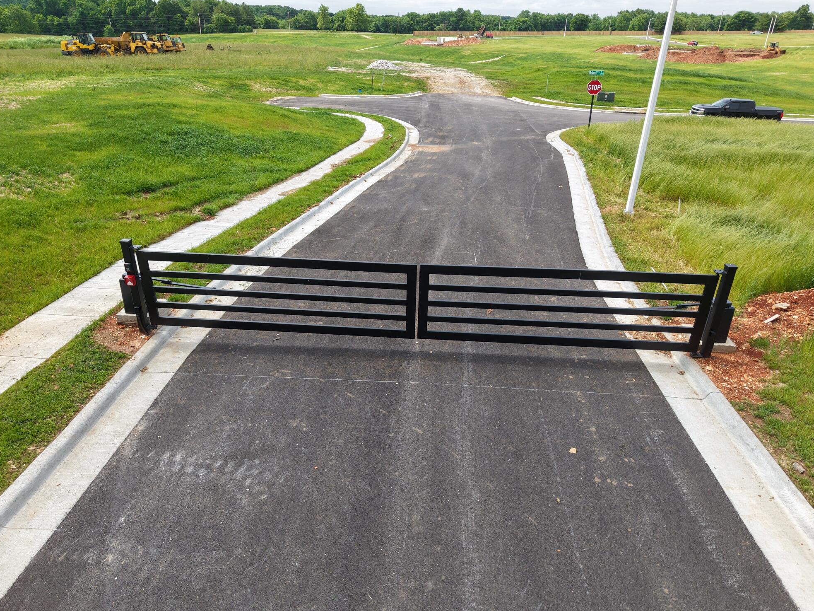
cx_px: 408
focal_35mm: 25
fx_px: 588
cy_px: 316
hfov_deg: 69.4
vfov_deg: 54.9
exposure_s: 1/60
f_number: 1.8
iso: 100
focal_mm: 8.67
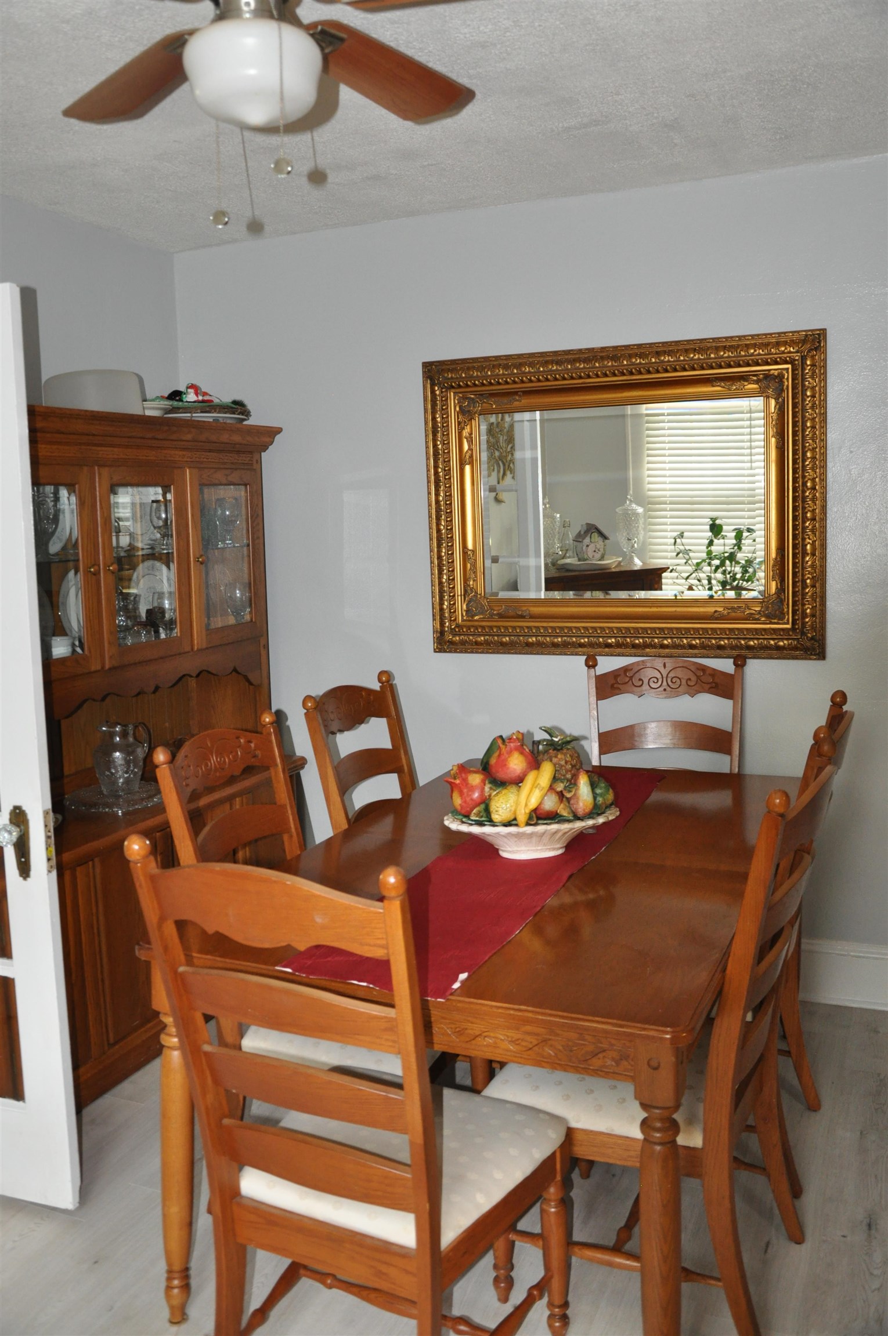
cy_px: 668
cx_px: 444
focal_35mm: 32
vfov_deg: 59.6
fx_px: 1169
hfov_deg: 41.6
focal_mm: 21
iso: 1000
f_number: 4.5
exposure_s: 1/60
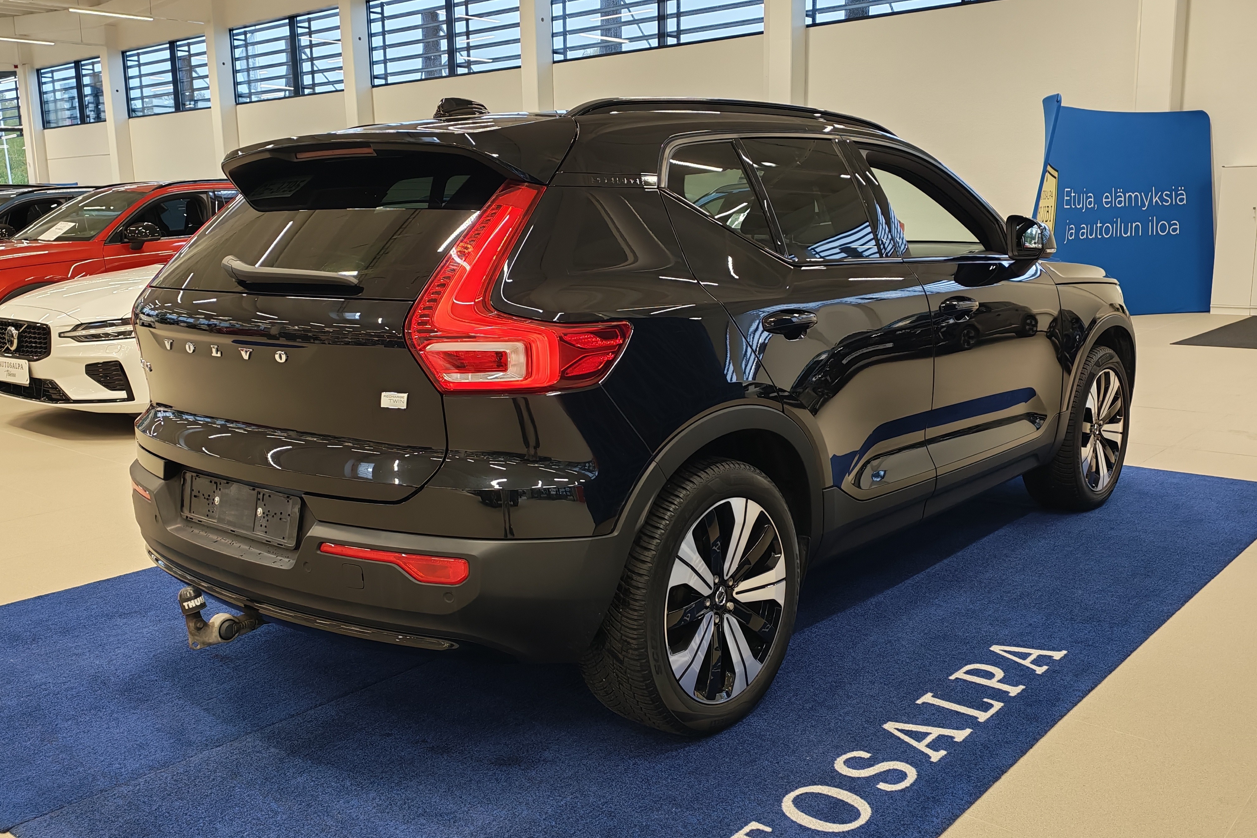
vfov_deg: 38.9
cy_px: 403
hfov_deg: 55.8
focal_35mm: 34
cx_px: 630
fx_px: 1187
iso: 200
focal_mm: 6.12
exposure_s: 1/100
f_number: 1.9
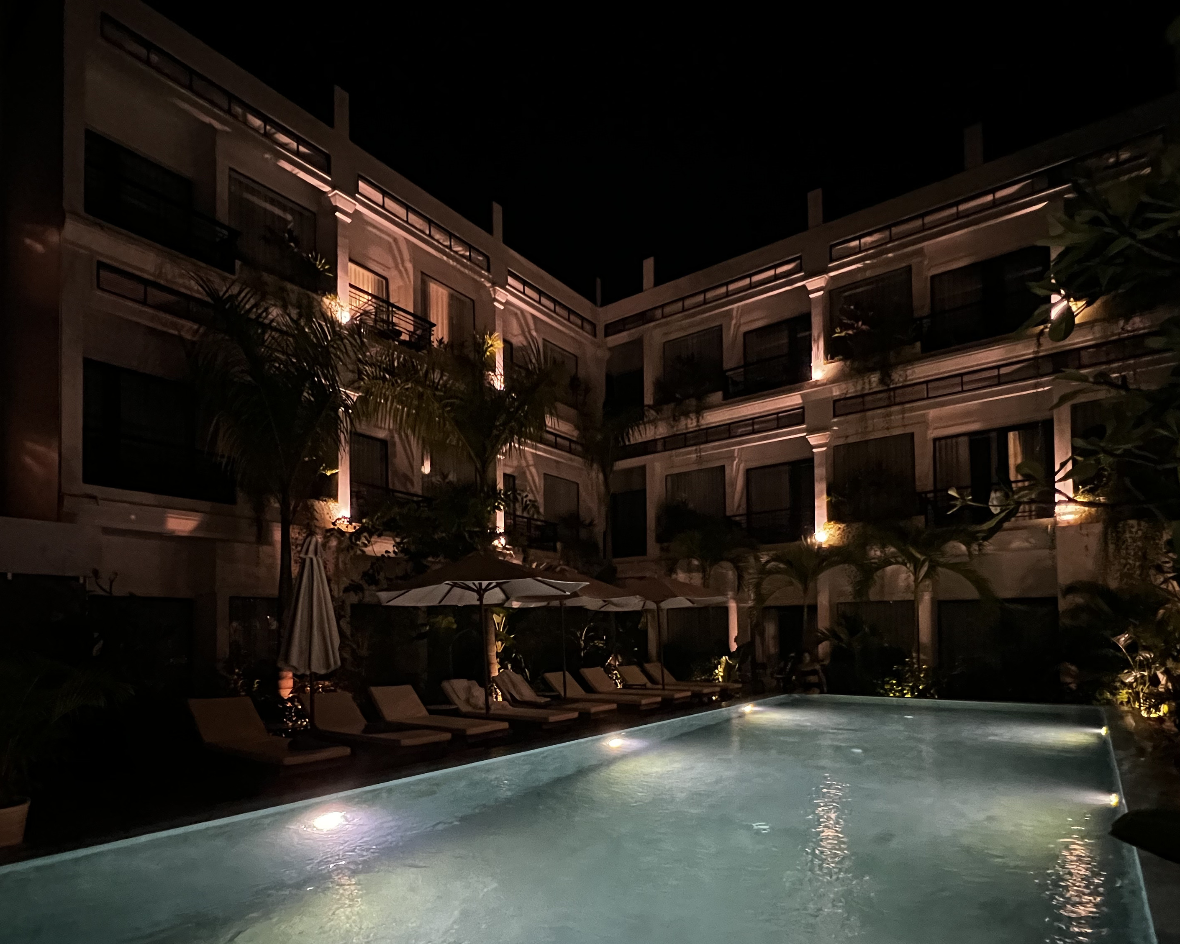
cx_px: 528
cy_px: 626
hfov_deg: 86.1
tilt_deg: +0.8
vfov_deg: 71.7
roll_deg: +0.5
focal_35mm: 18
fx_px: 629
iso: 1250
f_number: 1.8
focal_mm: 1.57
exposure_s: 1/30
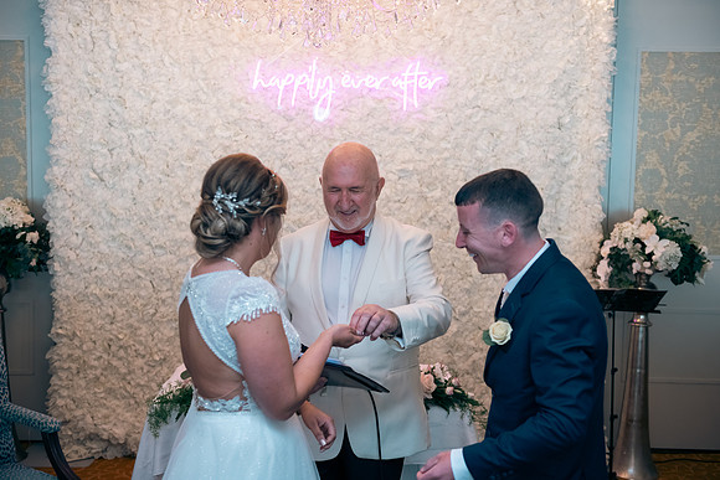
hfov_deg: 44.5
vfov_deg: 30.5
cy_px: 240
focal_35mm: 44
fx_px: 880
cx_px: 360
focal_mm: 44
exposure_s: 1/160
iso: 640
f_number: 3.5
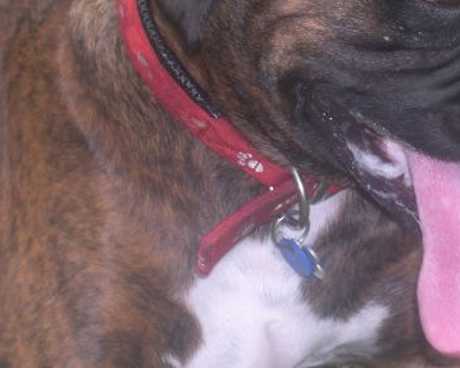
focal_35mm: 160
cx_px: 384
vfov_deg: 9.6
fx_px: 2178
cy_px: 81
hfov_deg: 12.0
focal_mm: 19.5
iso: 110
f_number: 4.5
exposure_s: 1/60
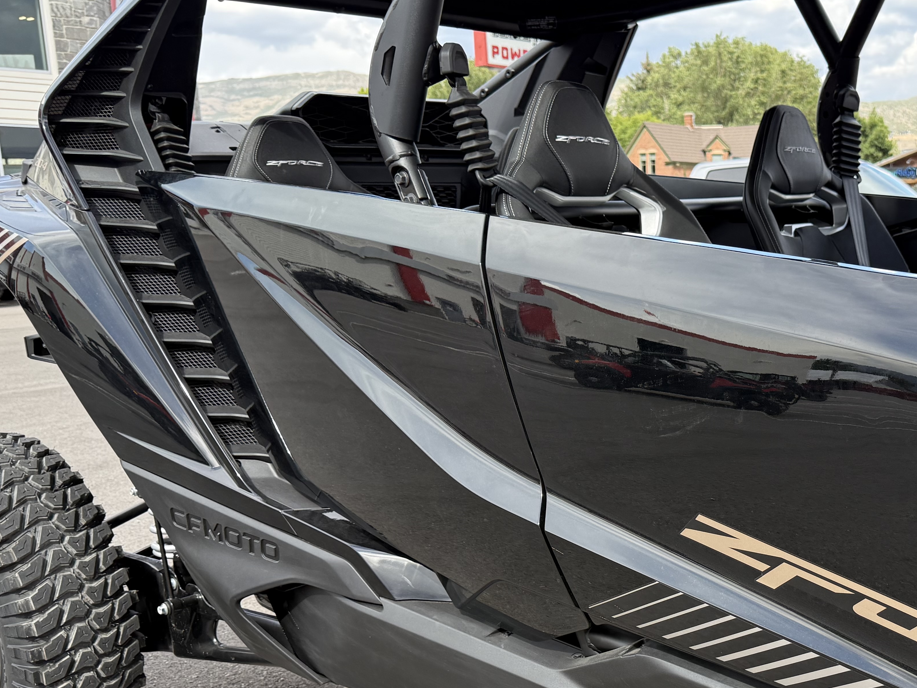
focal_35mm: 43
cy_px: 502
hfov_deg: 42.0
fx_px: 1139
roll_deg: -2.2
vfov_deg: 33.0
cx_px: 727
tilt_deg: -9.7
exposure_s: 1/920
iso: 100
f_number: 1.78
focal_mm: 6.76
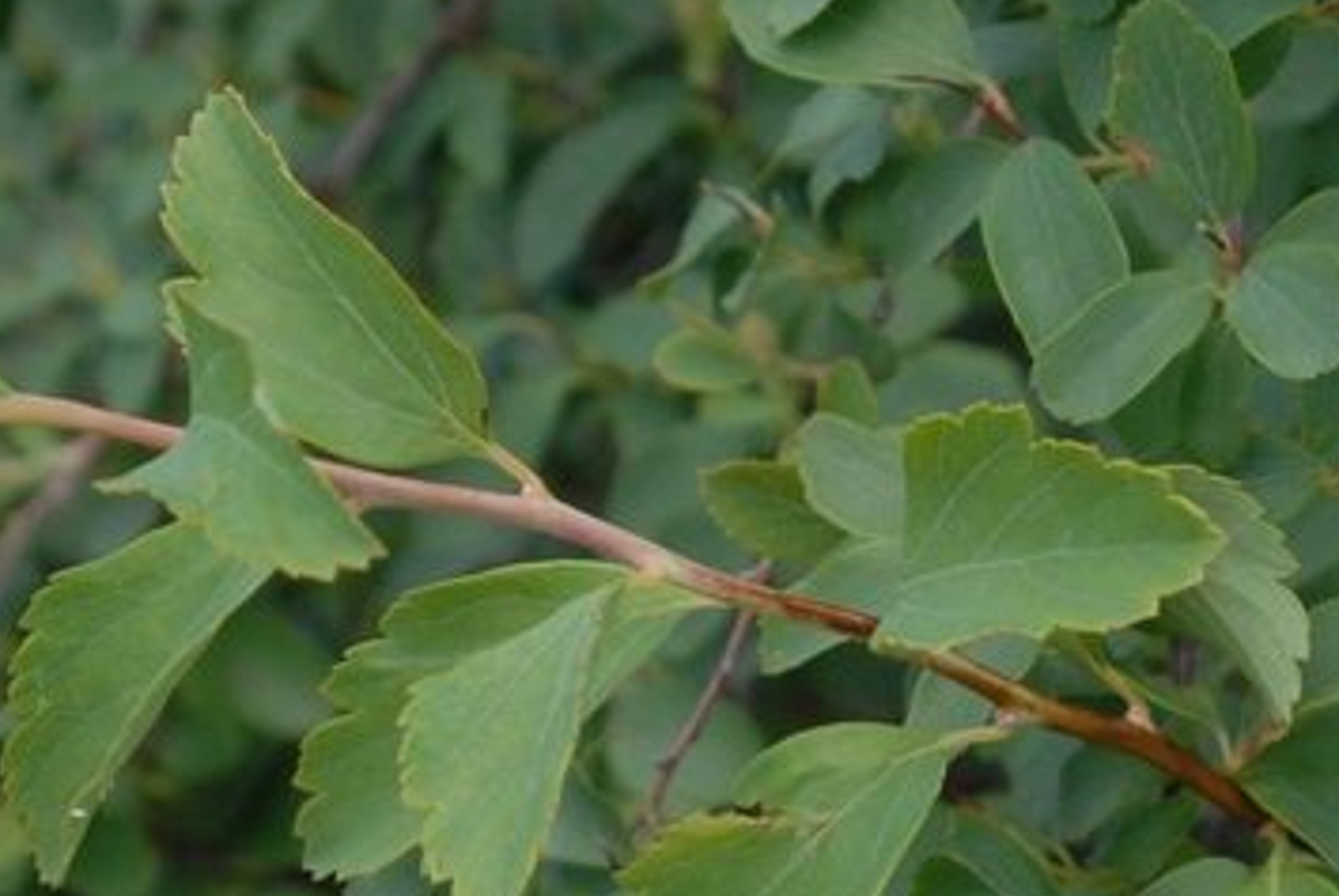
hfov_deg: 12.4
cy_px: 645
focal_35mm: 165
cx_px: 756
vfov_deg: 8.3
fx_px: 6145
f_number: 8
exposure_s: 1/200
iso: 400
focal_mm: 38
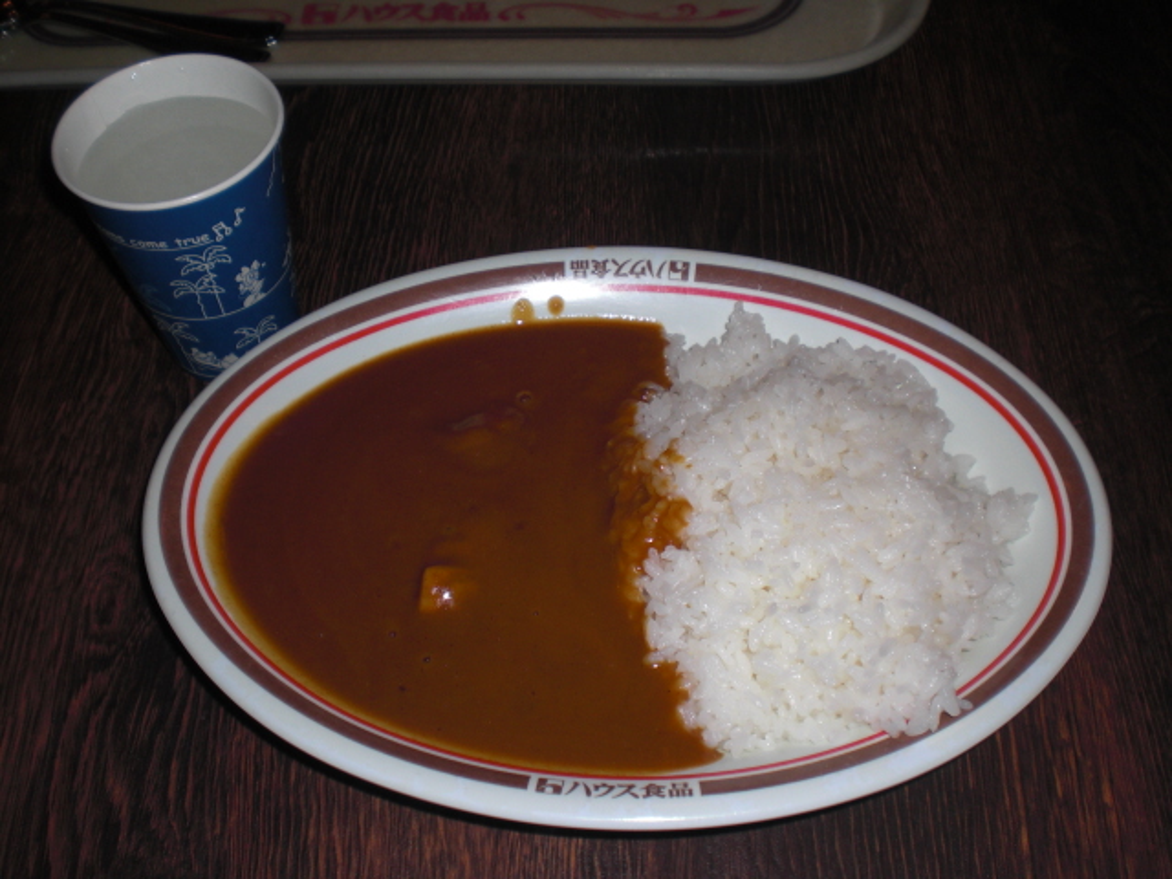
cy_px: 440
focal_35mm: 38
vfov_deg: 37.7
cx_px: 586
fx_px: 1287
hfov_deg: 49.0
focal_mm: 6.3
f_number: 3.1
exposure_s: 1/60
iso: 64
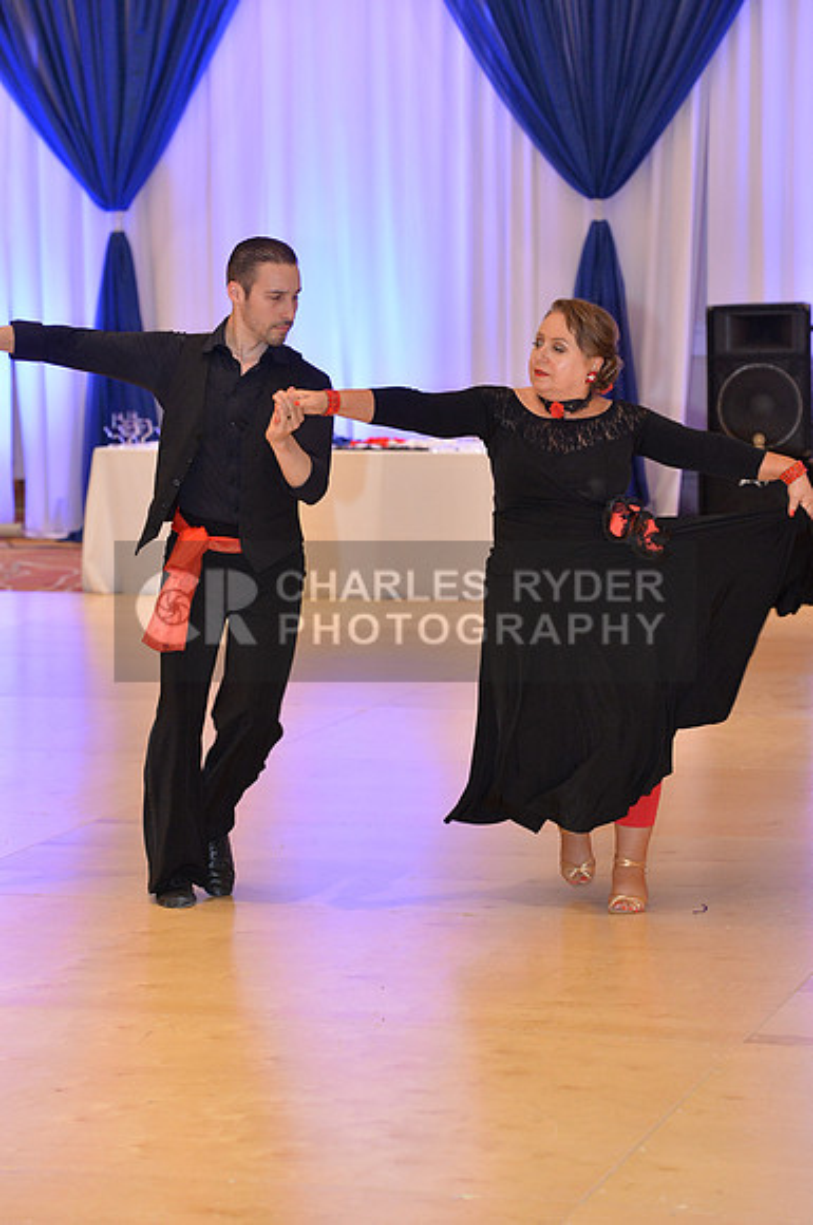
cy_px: 612
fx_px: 3465
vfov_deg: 20.0
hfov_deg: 13.4
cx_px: 406
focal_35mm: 102
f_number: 5
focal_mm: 102
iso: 2500
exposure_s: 1/250
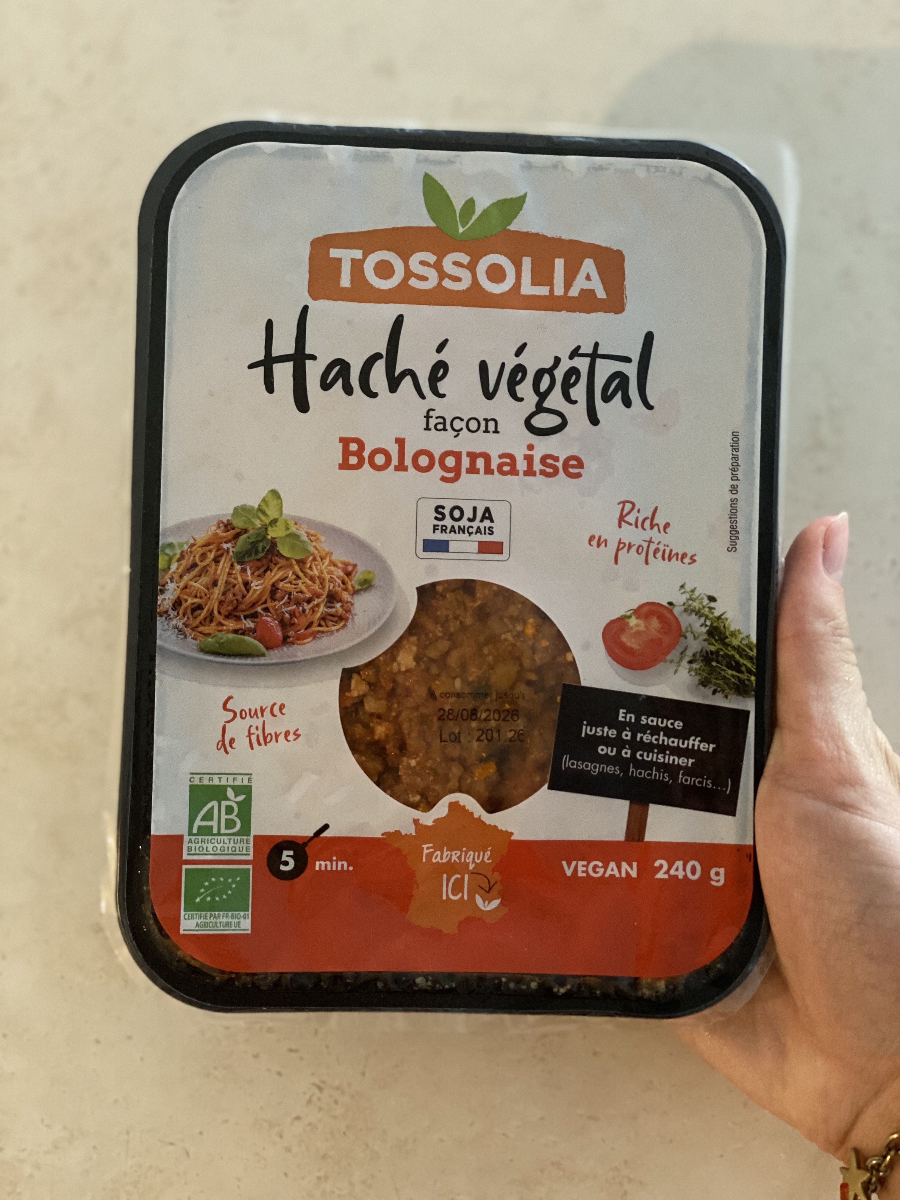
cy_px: 600
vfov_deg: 36.8
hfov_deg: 28.0
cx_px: 450
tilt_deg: -76.8
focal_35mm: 52
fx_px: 1803
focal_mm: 6
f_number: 2
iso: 400
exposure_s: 1/17
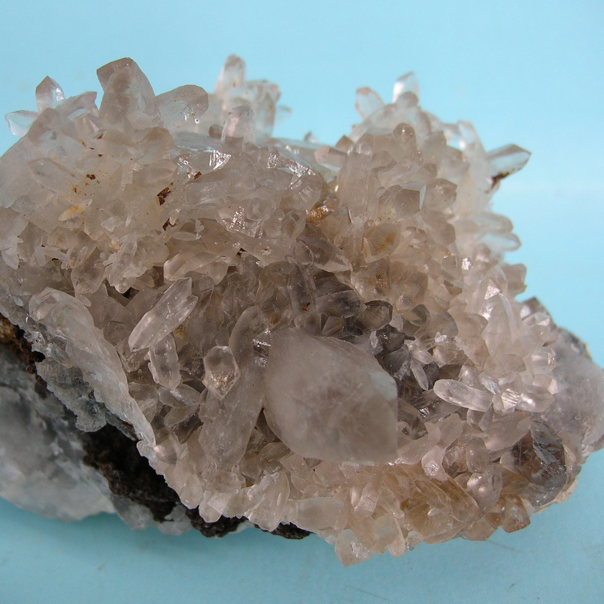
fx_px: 849
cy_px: 305
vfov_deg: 39.2
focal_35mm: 43
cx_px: 243
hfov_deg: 39.0
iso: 50
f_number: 2.7
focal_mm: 6
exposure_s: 1/64.8
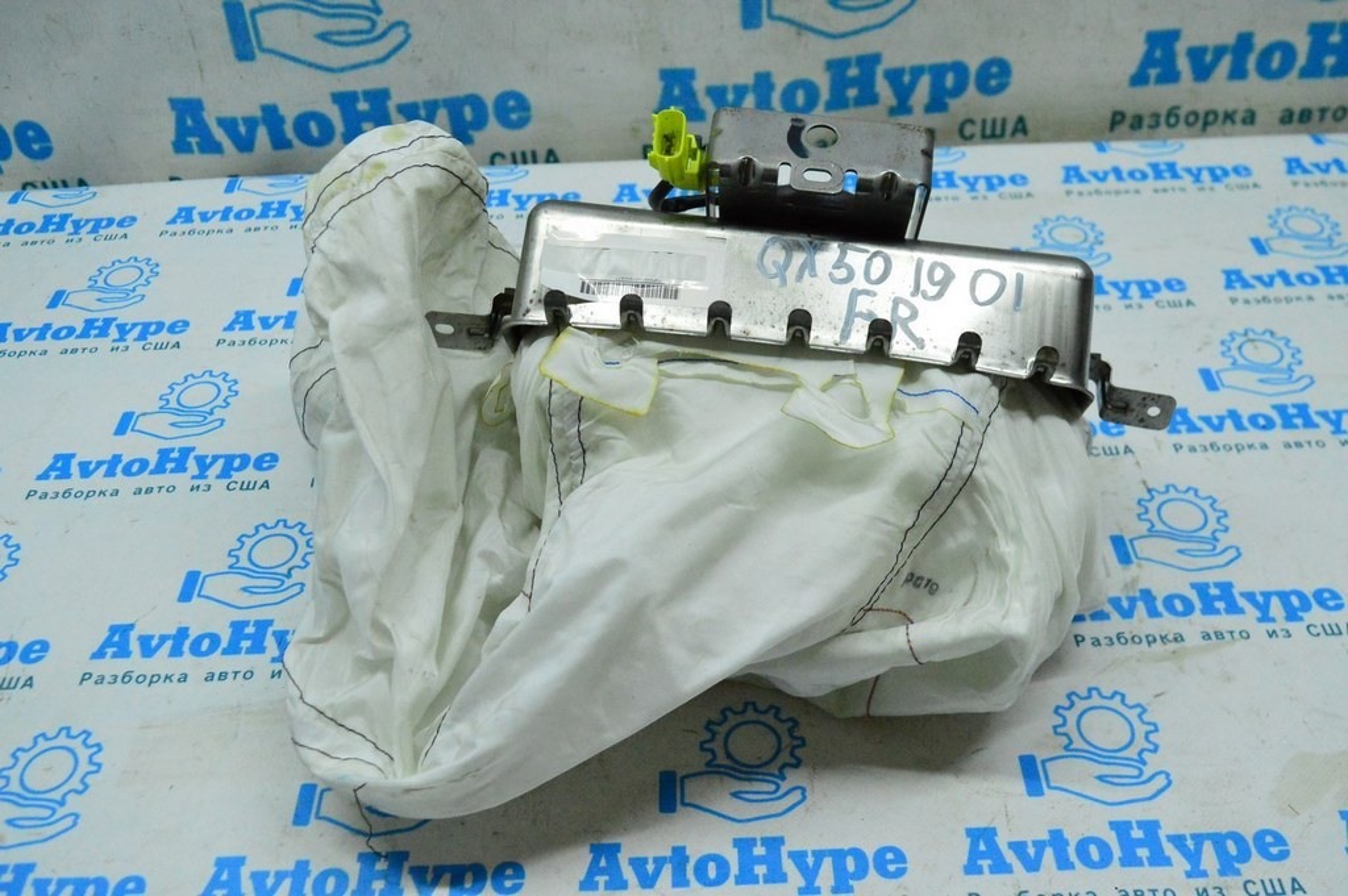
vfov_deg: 36.8
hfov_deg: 53.2
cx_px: 674
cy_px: 448
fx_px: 1347
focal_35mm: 36
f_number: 6.3
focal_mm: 24
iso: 6400
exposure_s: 1/800
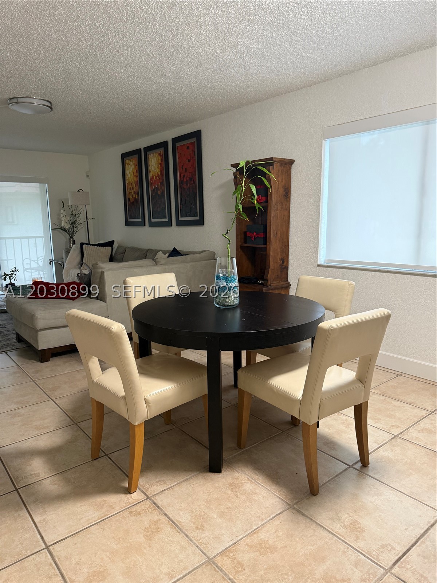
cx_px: 218
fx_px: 404
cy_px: 292
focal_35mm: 24
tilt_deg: -9.6
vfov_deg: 71.6
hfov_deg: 56.8
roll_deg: +0.7
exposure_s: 1/60
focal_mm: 6.76
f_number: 1.78
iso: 250
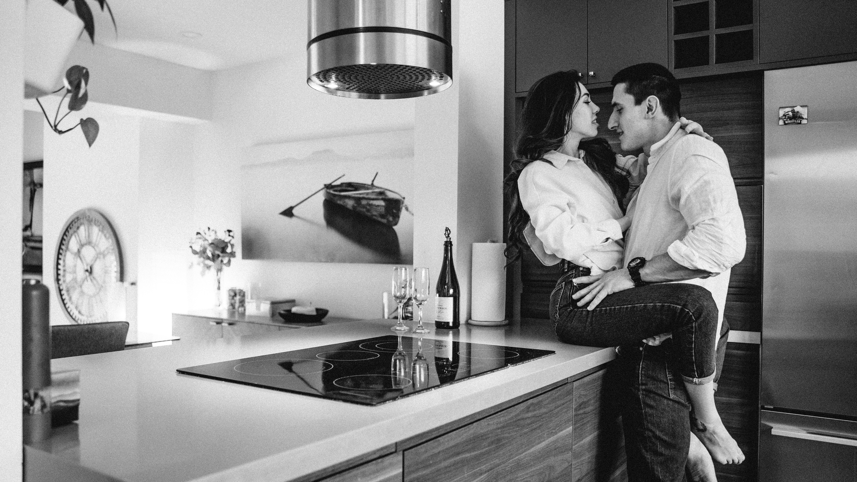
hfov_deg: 65.1
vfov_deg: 39.5
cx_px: 428
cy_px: 241
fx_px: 671
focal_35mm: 30
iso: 1600
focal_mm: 28
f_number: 2.8
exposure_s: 1/200
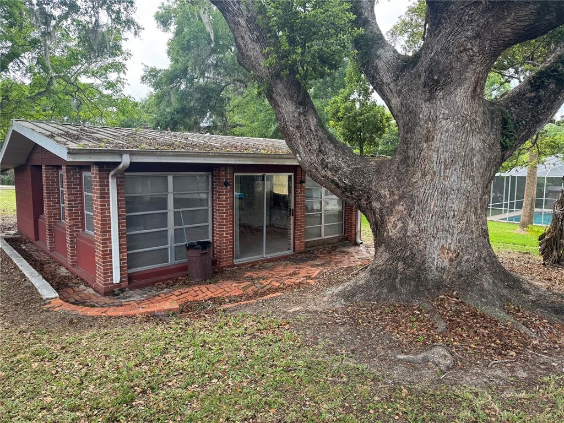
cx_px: 282
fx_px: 391
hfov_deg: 71.6
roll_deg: -0.3
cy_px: 212
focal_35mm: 24
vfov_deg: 56.8
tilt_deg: -6.3
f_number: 1.78
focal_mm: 6.76
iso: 80
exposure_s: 1/390
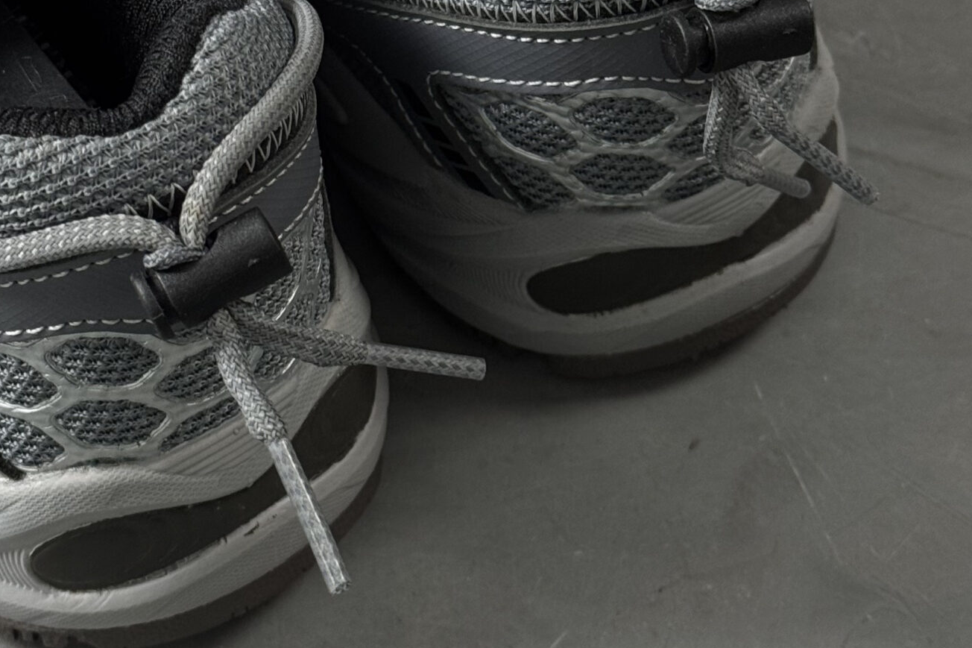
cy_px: 102
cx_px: 385
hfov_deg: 20.8
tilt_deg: -47.9
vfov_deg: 13.9
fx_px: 2645
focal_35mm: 98
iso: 160
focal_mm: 6.76
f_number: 1.78
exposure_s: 1/60
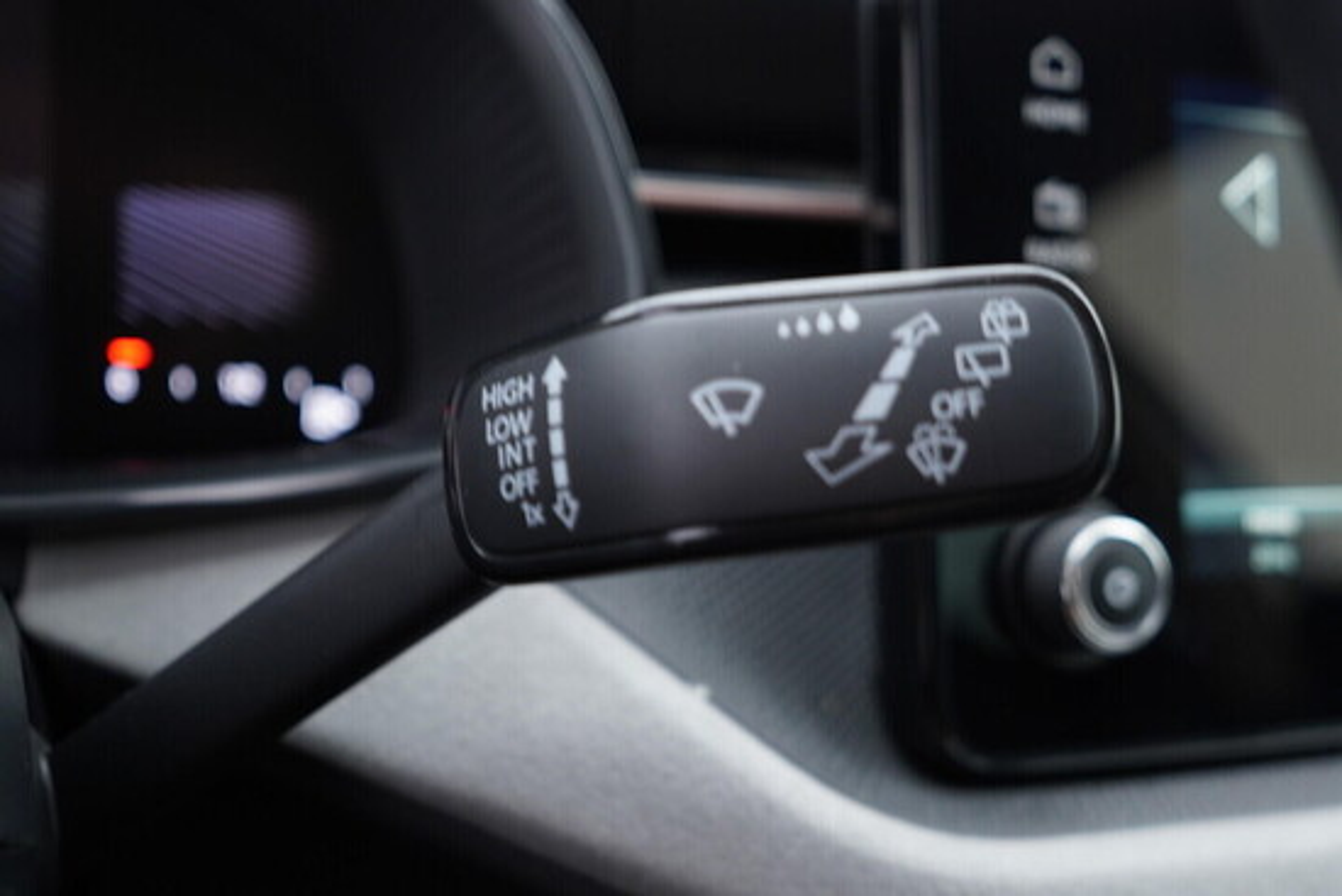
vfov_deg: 36.9
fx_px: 1342
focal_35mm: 36
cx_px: 671
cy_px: 448
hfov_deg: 53.1
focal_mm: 24
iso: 250
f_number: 2.8
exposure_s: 1/40
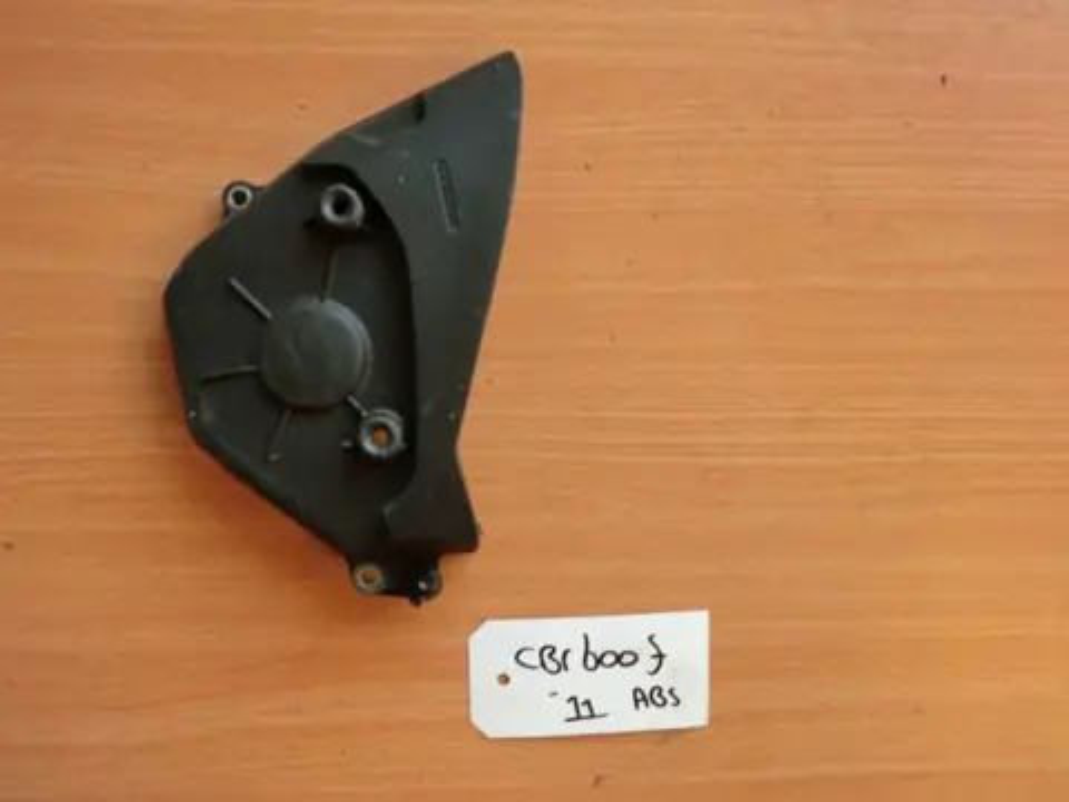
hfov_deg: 65.3
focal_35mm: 27
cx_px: 534
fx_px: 834
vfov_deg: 51.4
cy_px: 401
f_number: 3.2
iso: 160
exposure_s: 1/60
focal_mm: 4.9
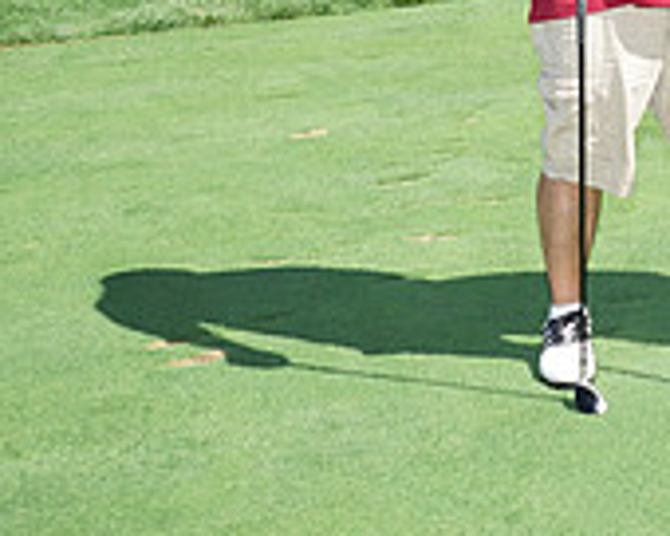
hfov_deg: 16.5
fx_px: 2102
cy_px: -65
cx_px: 1001
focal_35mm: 106
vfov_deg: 14.2
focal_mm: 33
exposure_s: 1/250
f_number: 8
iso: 200
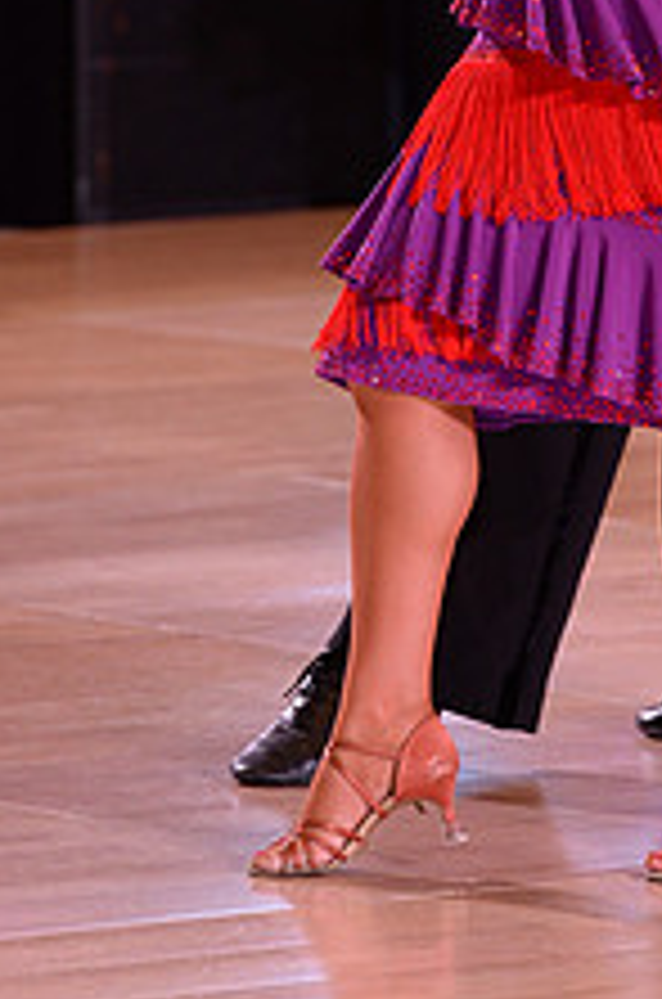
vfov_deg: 4.3
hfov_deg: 2.8
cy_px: -238
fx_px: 13385
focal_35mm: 483
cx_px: 565
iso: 1600
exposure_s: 1/250
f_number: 4
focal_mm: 185
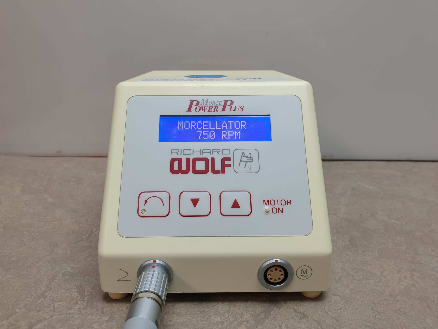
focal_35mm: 26
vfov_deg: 53.1
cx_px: 219
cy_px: 164
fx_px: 329
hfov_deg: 67.3
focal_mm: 4.3
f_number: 2.4
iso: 64
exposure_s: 1/100
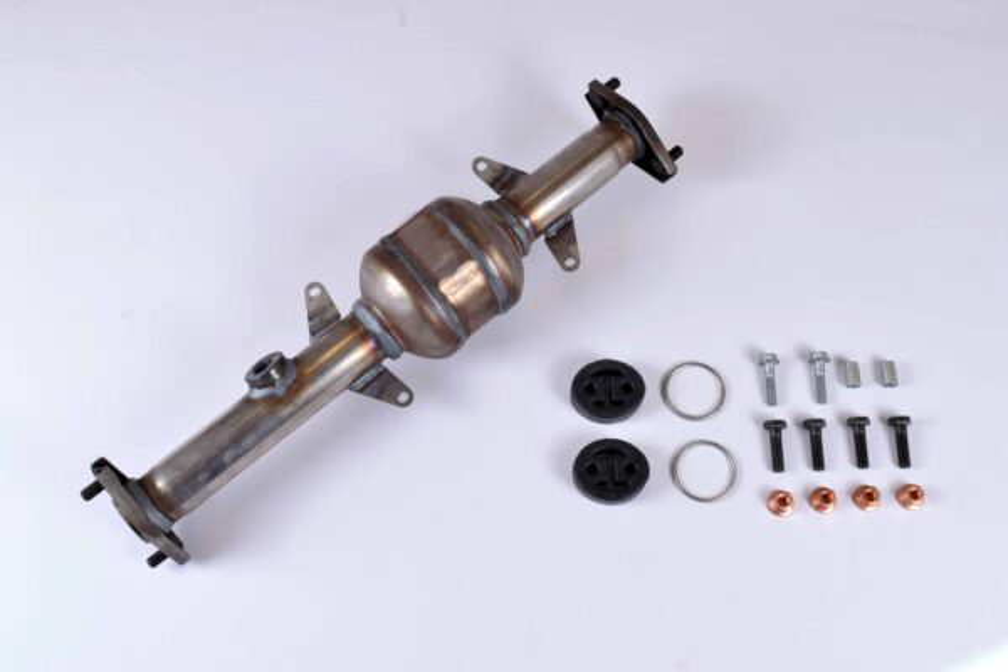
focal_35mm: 40
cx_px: 504
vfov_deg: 33.0
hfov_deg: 47.9
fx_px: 1134
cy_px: 336
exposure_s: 1/60
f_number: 16
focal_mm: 27
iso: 400
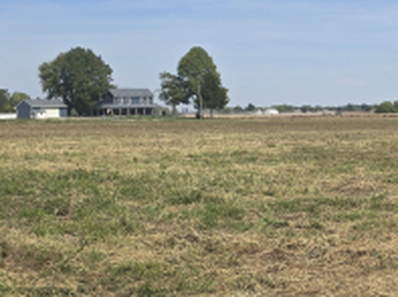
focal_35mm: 78
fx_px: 895
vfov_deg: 18.8
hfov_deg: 22.7
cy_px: 182
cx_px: 500
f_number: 1.7
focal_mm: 6.3
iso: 12
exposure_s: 1/1067
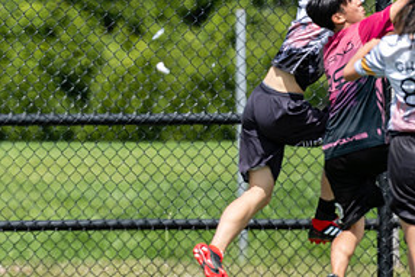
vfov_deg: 0.8
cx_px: 340
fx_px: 20021
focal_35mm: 1736
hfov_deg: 1.2
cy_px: 149
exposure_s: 1/1600
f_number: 4
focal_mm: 400
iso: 280
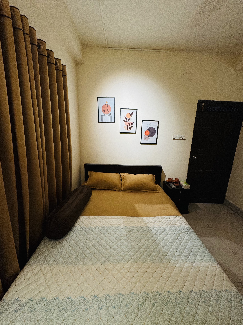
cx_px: 122
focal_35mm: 14
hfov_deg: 85.7
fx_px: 131
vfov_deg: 102.1
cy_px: 162
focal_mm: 2.22
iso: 100
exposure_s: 1/100
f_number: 2.2
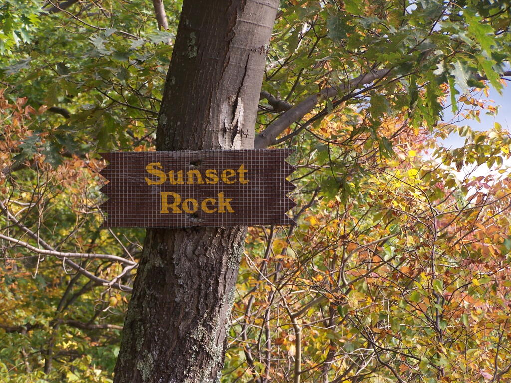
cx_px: 256
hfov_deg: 14.2
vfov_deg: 10.7
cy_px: 192
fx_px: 2052
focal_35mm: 139
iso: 80
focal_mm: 23.1
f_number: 3.2
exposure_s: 1/125
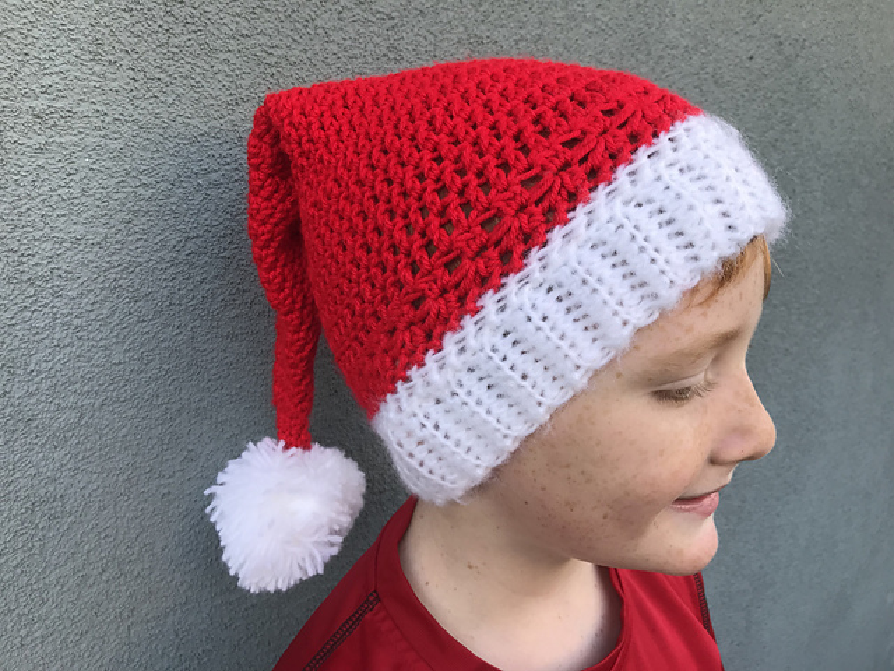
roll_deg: +0.2
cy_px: 336
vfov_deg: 49.7
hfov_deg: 63.4
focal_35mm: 28
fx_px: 723
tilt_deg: -13.1
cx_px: 447
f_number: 1.8
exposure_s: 1/210
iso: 20
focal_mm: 3.99
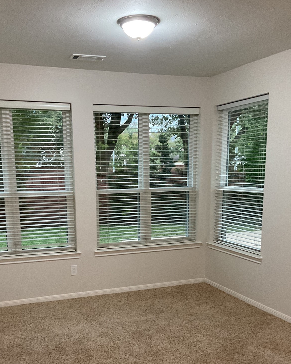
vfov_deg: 44.9
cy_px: 252
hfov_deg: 37.3
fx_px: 431
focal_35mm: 40
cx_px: 127
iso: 160
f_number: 1.8
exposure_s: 1/60
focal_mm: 3
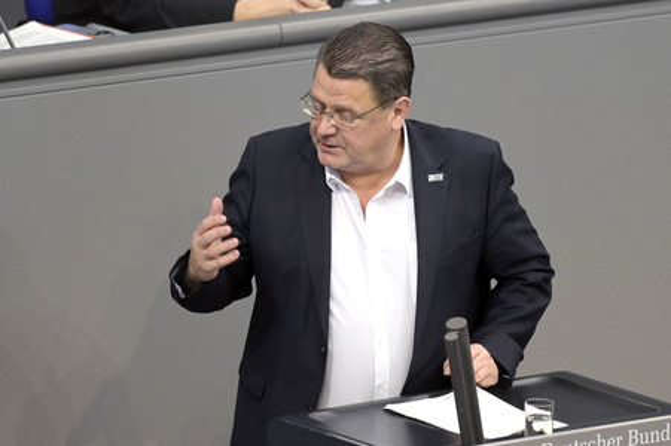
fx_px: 7450
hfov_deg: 5.2
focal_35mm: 400
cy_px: 223
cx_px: 336
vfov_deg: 3.4
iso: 12800
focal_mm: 400
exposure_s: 1/320
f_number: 5.6
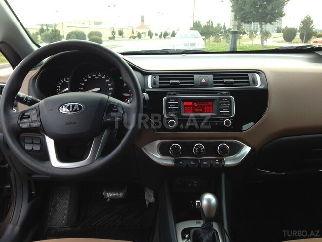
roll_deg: +0.0
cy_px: 121
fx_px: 307
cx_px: 161
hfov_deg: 55.4
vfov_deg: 42.9
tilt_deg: -15.6
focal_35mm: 33
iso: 64
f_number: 2.4
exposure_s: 1/60
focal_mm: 4.12
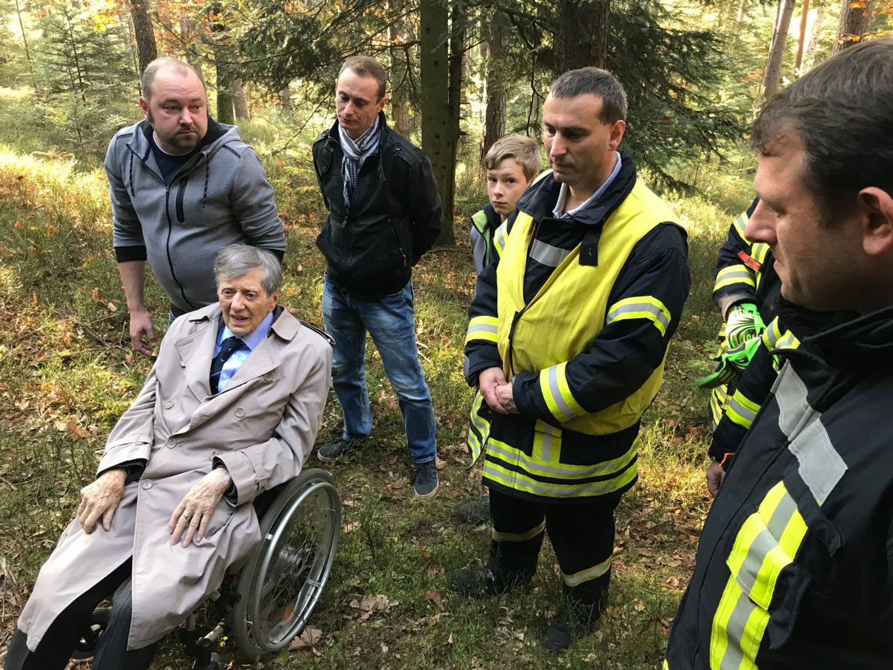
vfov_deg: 49.7
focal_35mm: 28
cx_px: 446
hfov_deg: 63.4
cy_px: 335
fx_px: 722
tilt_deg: -27.7
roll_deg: +0.2
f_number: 1.8
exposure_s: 1/17
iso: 40
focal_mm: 3.99
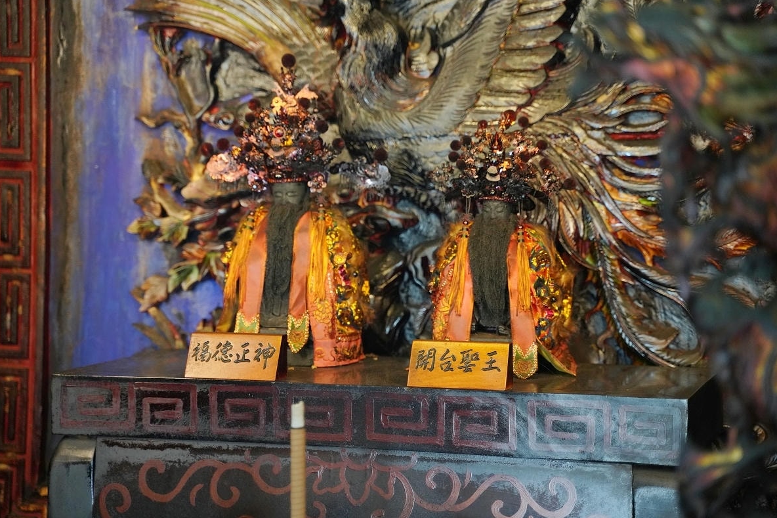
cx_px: 386
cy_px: 256
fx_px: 1640
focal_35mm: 76
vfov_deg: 17.9
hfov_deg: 26.7
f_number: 2.8
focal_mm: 75
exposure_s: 1/160
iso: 3200
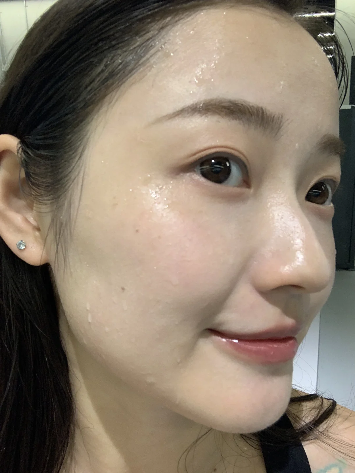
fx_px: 438
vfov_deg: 56.8
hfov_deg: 44.2
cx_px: 178
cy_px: 236
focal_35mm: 32
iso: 160
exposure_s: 1/60
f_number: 2.2
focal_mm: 2.87
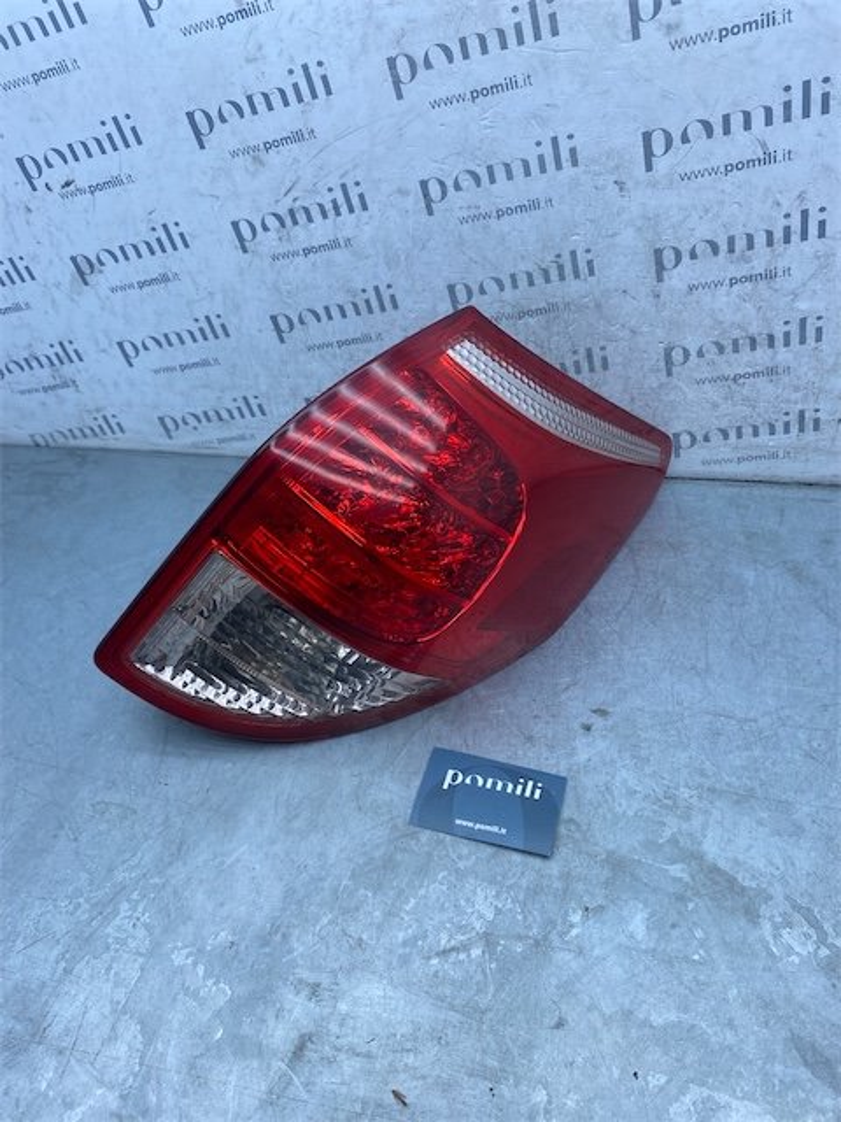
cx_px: 420
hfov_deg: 53.1
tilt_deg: -43.5
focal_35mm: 26
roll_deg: +9.0
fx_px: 842
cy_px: 561
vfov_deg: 67.3
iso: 32
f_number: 1.8
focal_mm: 4.25
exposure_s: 1/772
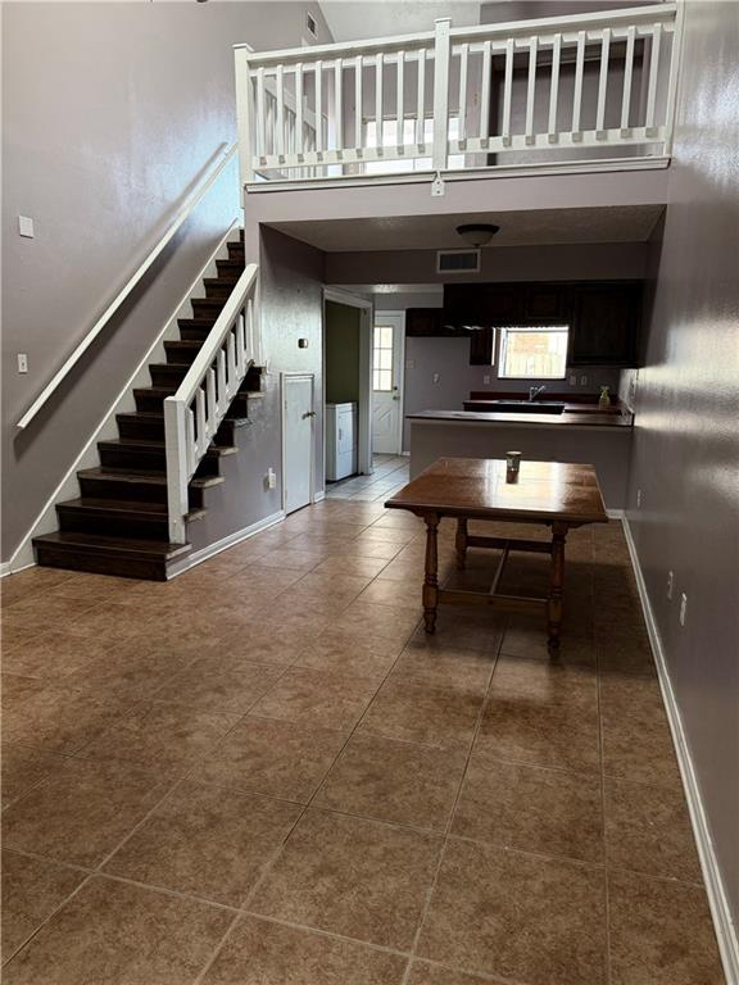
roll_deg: -1.1
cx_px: 370
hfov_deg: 56.8
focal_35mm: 24
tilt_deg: -11.2
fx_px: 683
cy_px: 492
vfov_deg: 71.6
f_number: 1.78
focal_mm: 6.76
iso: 250
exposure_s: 1/60
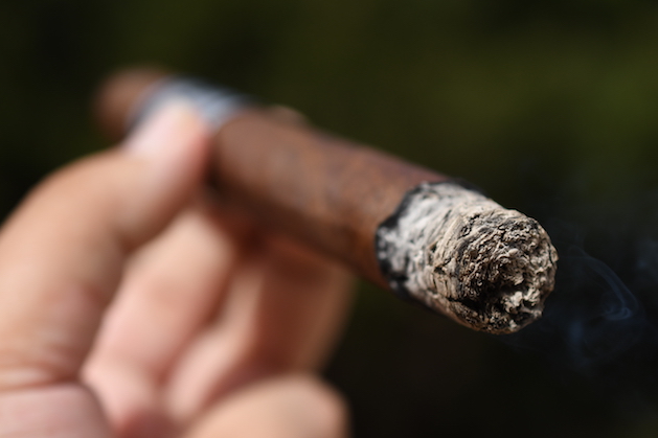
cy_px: 225
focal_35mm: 63
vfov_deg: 21.6
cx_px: 327
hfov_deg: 31.9
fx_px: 1151
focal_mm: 40
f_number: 3.2
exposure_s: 1/4000
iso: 250
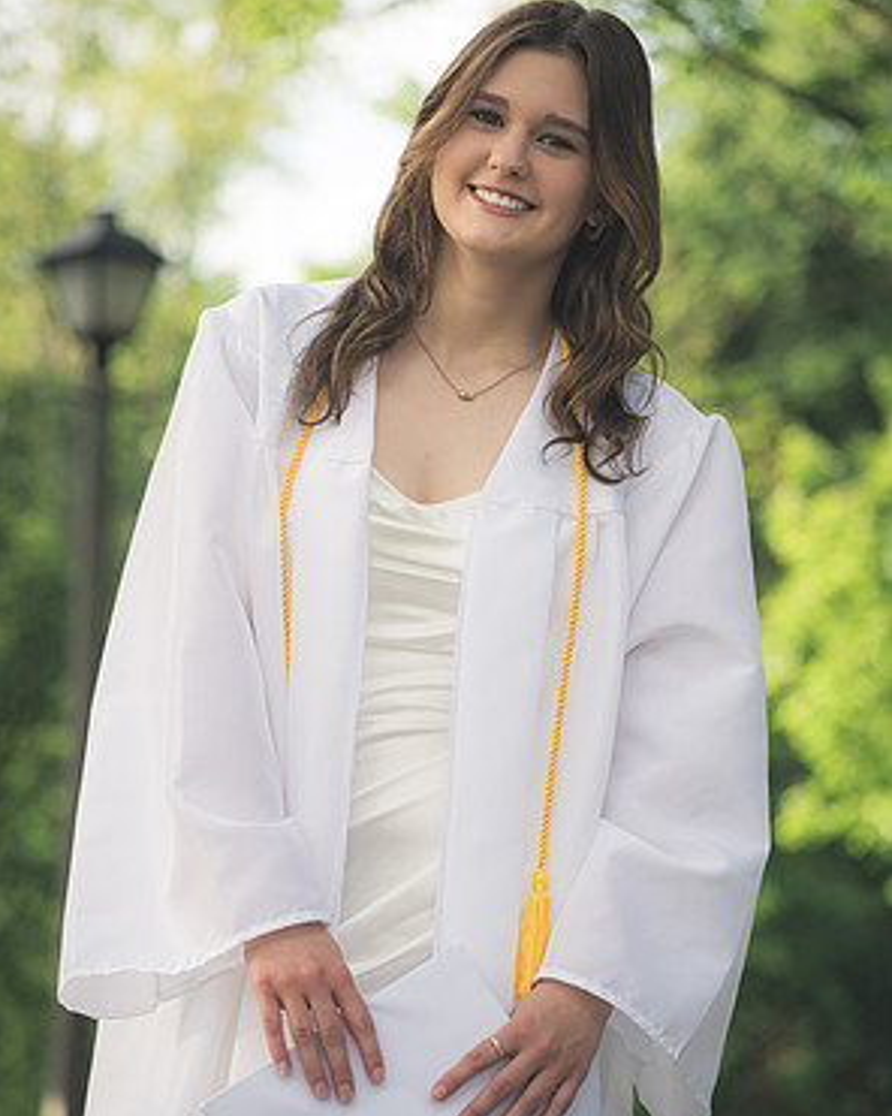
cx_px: 443
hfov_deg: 11.3
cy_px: 570
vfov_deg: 14.1
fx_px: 4521
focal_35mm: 137
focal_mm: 120
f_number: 4
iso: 720
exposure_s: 1/1000
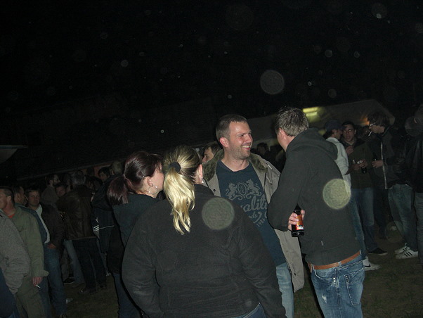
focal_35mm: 38
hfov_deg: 49.0
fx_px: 465
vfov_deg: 37.7
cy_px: 159
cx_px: 212
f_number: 2.8
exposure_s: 1/60
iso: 200
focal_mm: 7.9
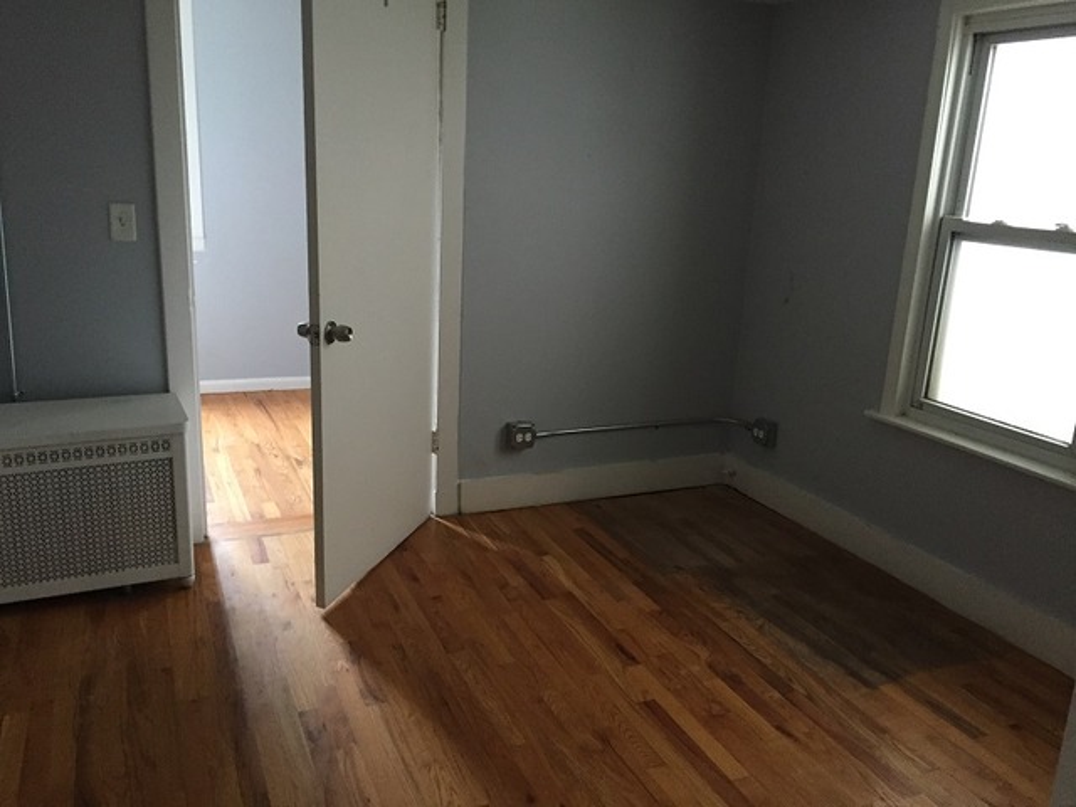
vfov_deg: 48.2
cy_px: 404
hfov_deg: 61.7
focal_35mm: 29
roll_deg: -1.9
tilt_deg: -15.6
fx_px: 901
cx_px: 538
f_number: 2.2
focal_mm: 4.15
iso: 250
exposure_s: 1/30
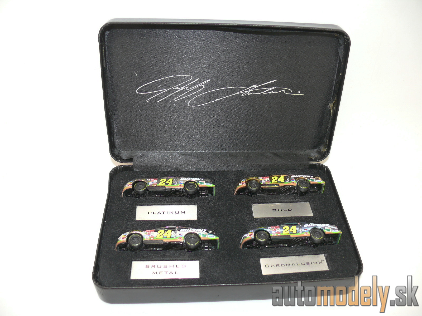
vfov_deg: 40.7
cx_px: 211
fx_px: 427
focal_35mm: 35
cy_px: 158
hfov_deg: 52.6
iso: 100
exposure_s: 1/30
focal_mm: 7.4
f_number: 2.8
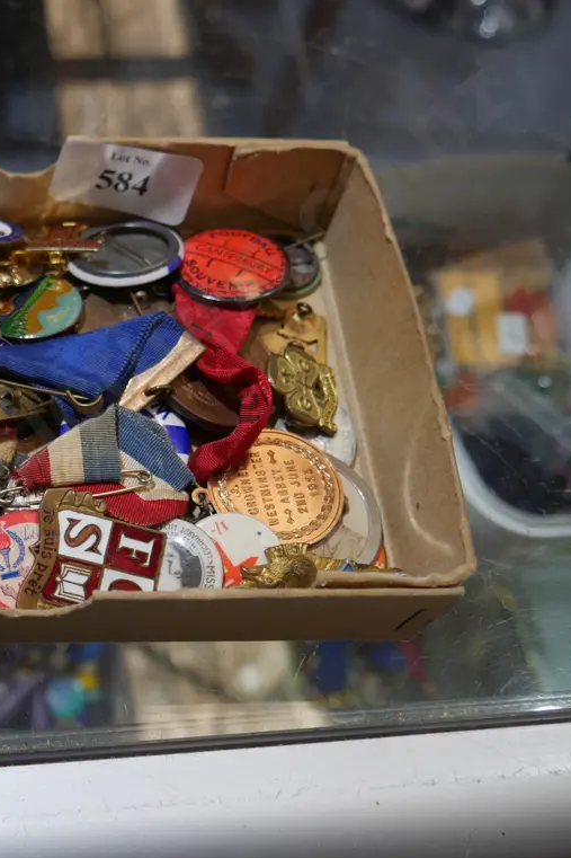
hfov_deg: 30.2
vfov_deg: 46.4
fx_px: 1000
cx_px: 37
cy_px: 432
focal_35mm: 42
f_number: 3.6
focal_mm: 15
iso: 200
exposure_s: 1/100
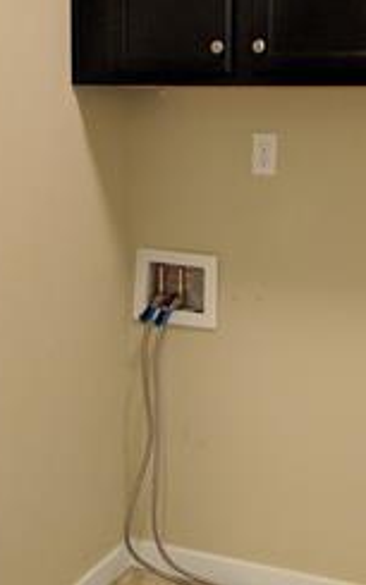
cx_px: 242
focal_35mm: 56
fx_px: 894
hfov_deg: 23.0
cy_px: 205
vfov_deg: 36.0
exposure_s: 1/60
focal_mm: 4.44
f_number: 1.8
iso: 462
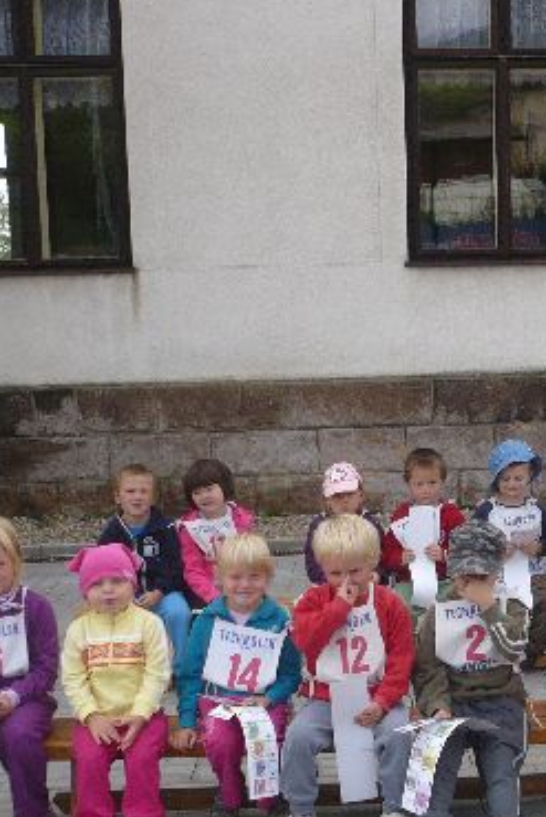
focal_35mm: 63
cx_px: 524
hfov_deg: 21.0
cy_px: 514
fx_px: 1432
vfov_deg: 31.7
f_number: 2.8
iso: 100
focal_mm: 5.8
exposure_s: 1/640
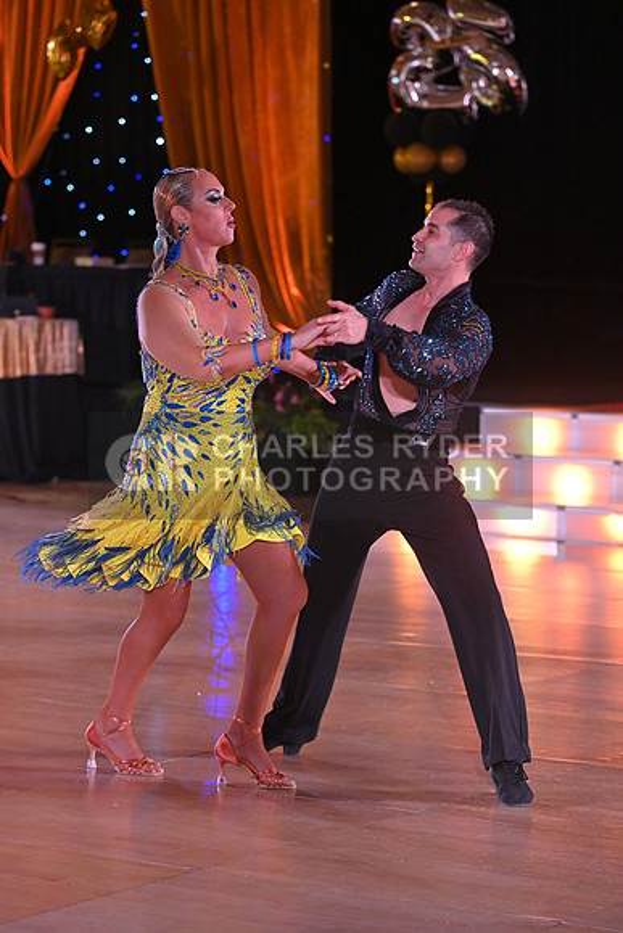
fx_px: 3009
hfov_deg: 11.8
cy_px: 466
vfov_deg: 17.6
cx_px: 312
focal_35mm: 116
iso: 3200
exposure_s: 1/400
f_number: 5
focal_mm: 116
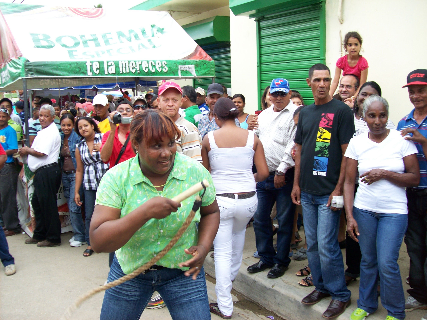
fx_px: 444
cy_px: 160
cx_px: 214
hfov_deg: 51.4
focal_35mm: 36
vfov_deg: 39.6
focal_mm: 6
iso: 80
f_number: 2.7
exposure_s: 1/153
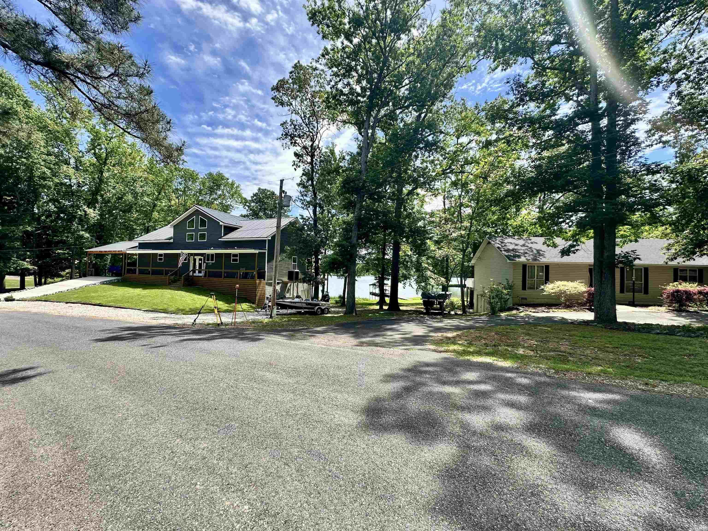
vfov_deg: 85.7
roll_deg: -2.2
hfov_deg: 102.1
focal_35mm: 14
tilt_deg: +1.5
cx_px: 354
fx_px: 286
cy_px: 266
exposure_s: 1/739
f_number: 2.2
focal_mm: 2.22
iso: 40
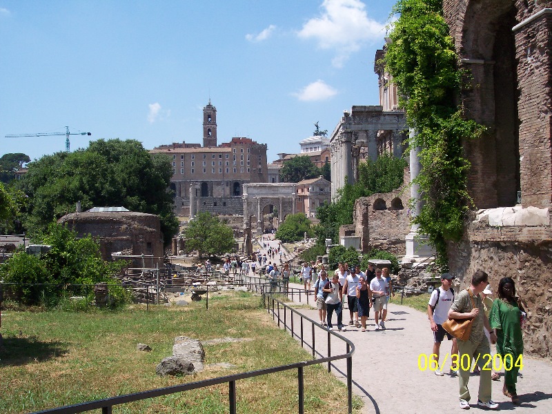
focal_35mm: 38
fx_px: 606
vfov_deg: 37.7
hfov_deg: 49.0
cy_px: 207
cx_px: 276
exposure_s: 1/700
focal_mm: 8
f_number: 4.8
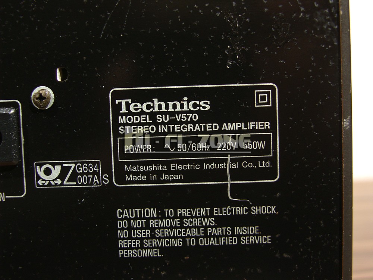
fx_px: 593
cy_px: 140
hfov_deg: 34.9
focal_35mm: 55
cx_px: 186
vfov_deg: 26.6
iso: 50
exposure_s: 1/60
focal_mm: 14.2
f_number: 2.8
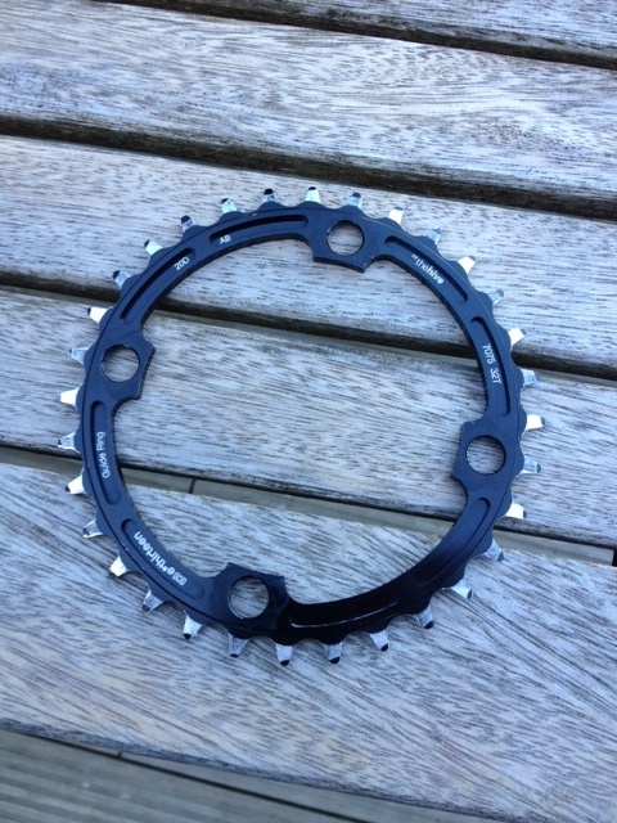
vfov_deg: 52.6
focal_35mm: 35
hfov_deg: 40.7
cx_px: 308
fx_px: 832
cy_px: 412
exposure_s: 1/60
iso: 50
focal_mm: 4.28
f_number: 2.4
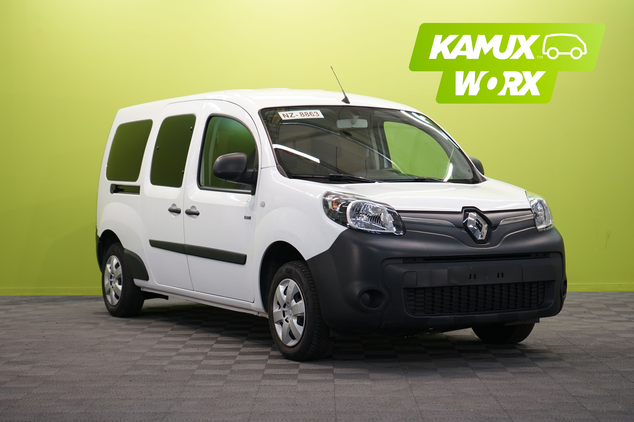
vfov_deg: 19.5
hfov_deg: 28.8
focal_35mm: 70
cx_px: 317
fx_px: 1233
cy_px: 211
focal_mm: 70
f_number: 5.6
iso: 500
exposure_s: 1/40
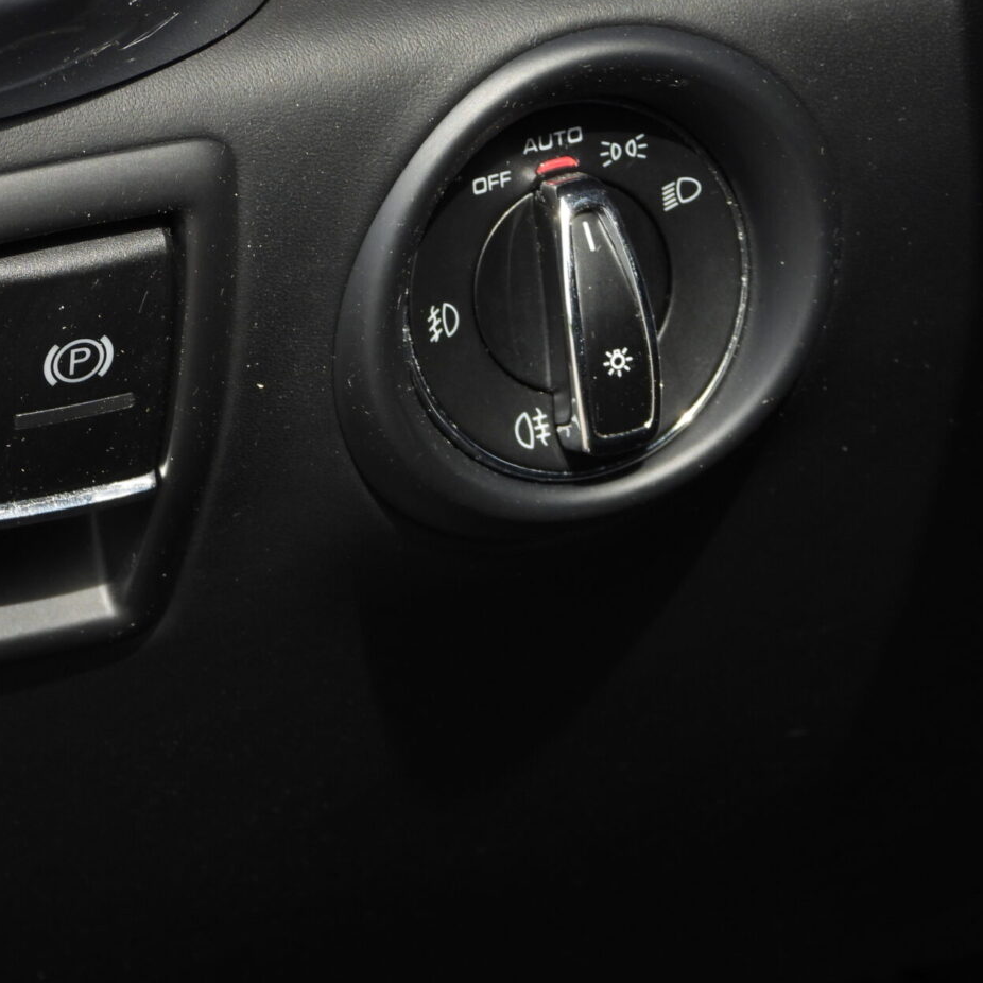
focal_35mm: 231
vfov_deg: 7.6
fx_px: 7422
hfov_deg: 7.6
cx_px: 360
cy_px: 446
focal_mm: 30.5
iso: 140
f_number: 4
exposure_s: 1/60
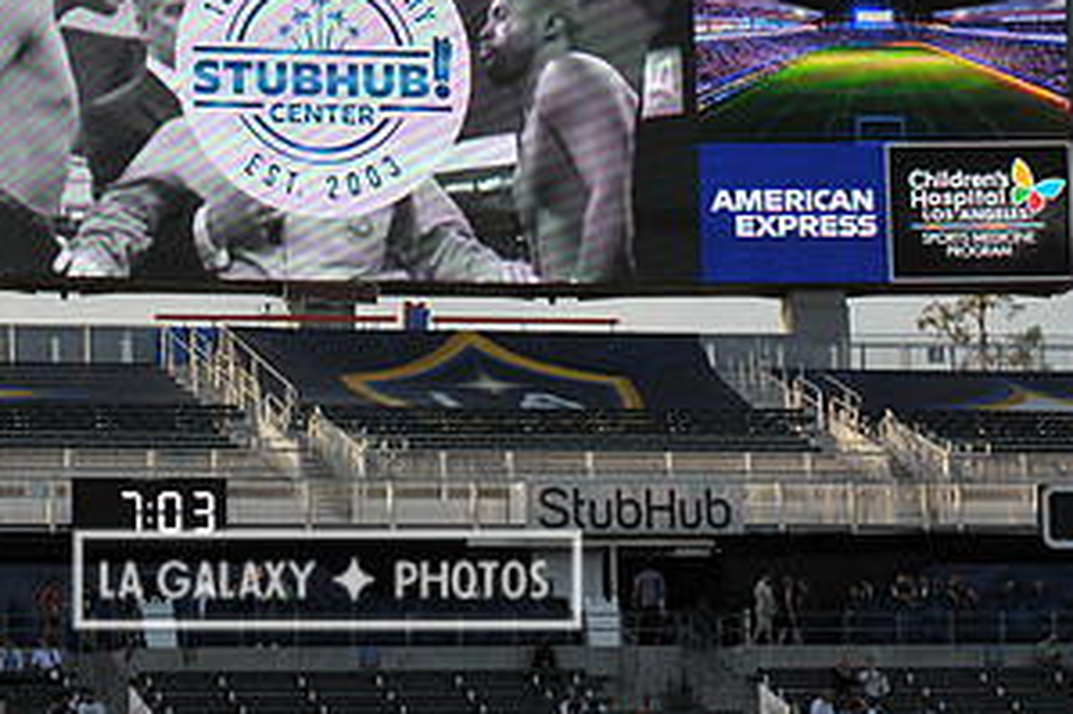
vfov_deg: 6.9
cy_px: 39
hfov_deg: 10.4
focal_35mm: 198
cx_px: 327
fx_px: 5898
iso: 400
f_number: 11
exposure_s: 1/500
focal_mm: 102
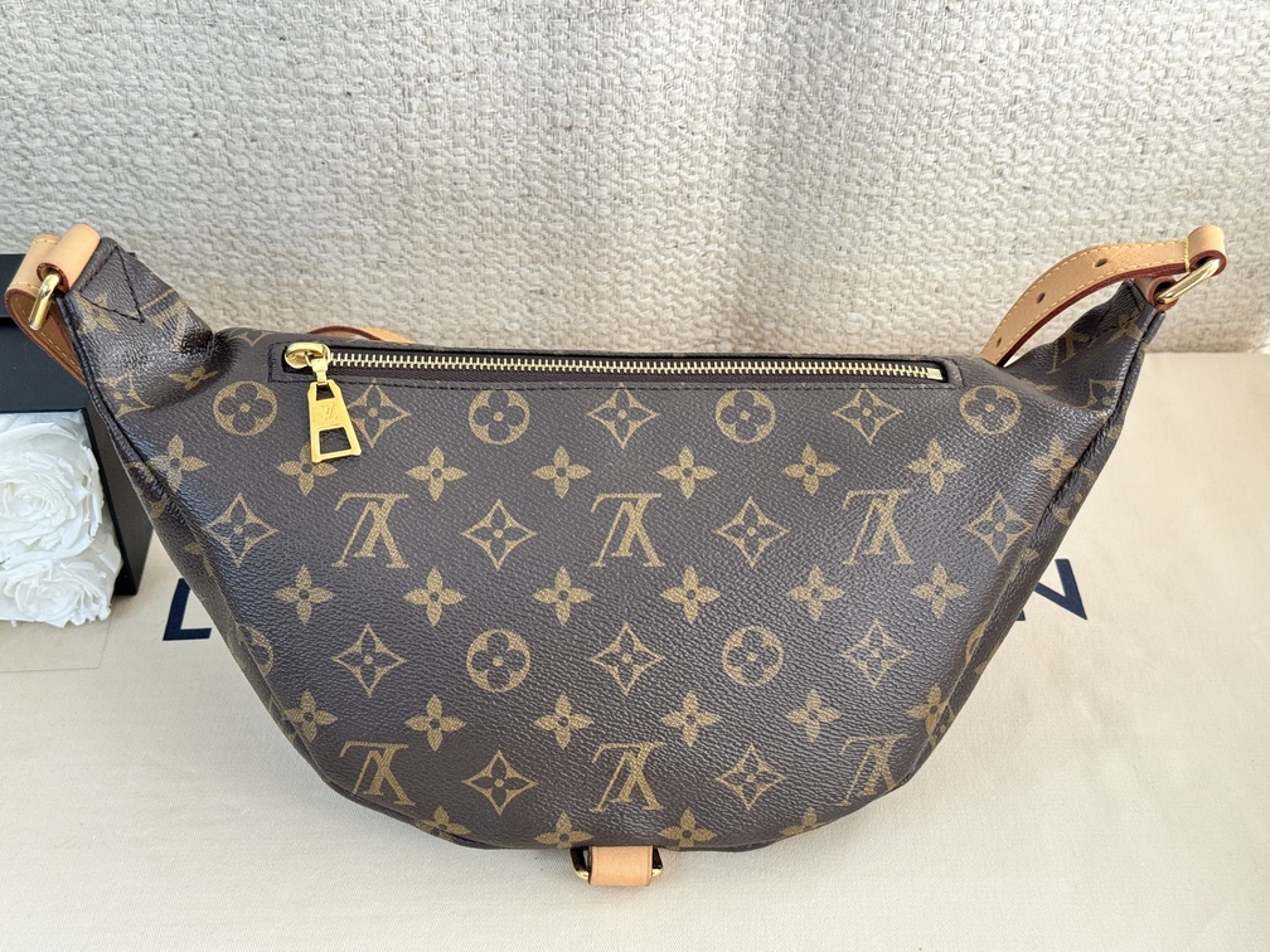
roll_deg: +0.9
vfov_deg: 30.3
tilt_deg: -39.1
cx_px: 635
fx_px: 1761
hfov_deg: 39.7
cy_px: 476
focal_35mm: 48
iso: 200
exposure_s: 1/59
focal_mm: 6.86
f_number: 1.78
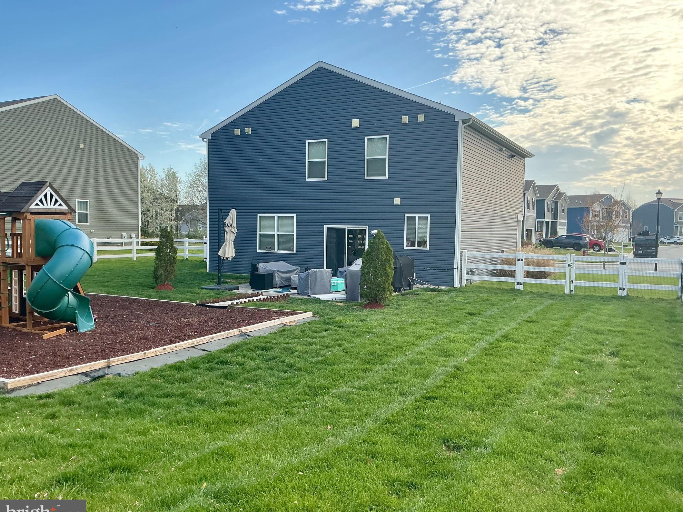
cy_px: 263
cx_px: 353
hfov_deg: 60.0
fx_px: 592
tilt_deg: -2.8
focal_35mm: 30
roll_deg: -0.8
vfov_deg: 46.8
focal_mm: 3
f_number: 1.8
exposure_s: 1/898
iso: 25
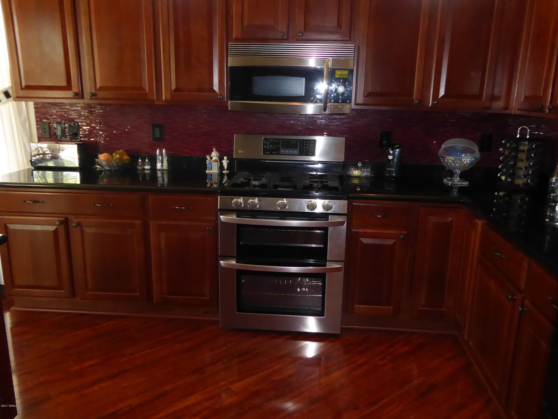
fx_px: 467
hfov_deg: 61.7
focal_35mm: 29
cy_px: 210
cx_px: 279
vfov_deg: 48.2
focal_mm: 5
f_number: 3.5
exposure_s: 1/60
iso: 800
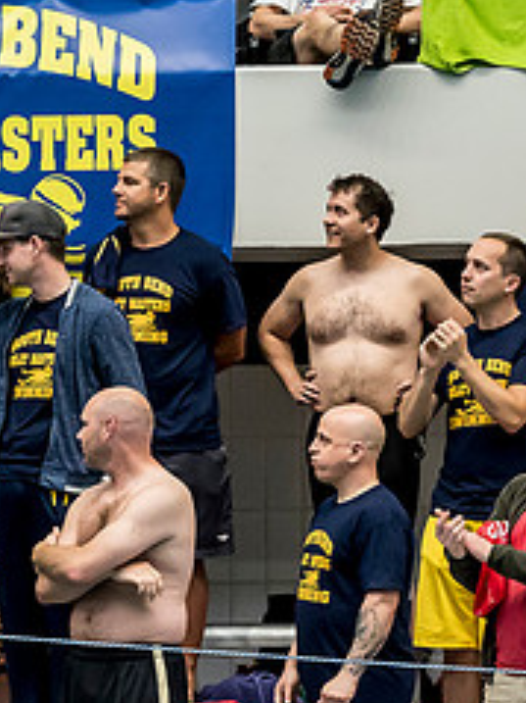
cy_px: 560
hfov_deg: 3.5
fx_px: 8618
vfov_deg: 4.7
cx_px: 320
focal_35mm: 425
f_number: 4.5
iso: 2500
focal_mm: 85
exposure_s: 1/250
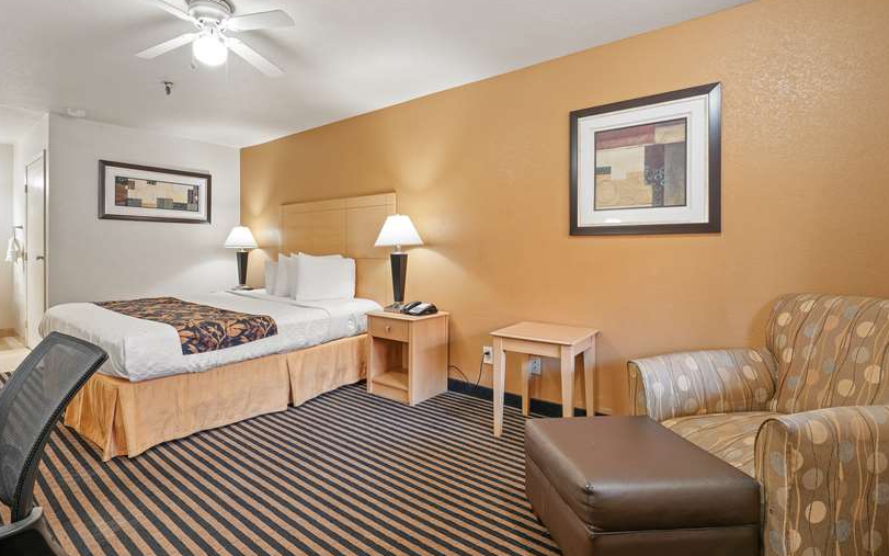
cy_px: 254
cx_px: 409
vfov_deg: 64.9
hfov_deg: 90.9
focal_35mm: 18
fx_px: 436
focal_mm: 14
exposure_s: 3.2
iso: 100
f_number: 8
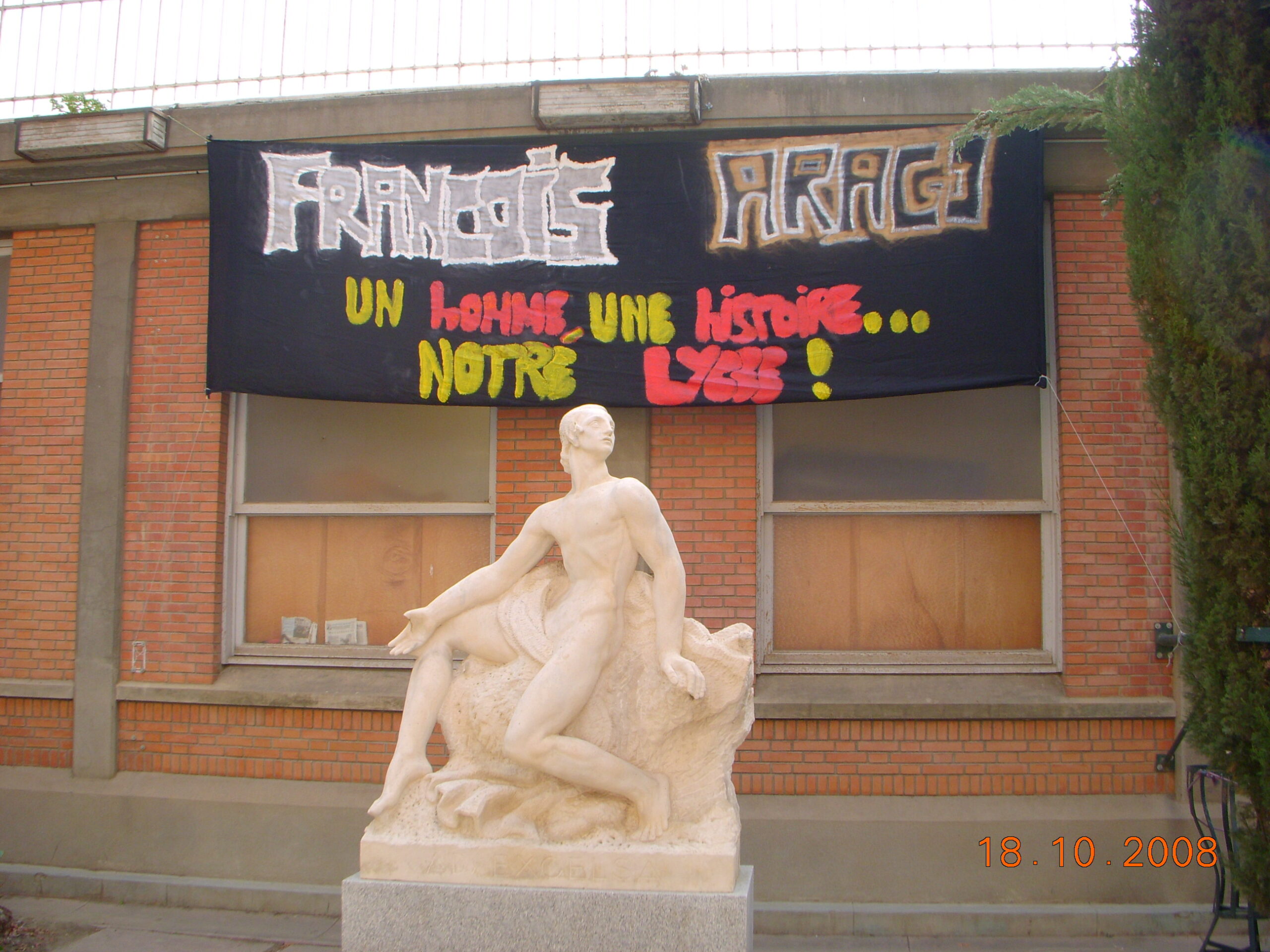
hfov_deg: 49.0
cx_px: 635
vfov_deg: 37.7
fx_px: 1394
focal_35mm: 38
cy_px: 476
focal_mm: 6.3
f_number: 3.3
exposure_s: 1/200
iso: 100
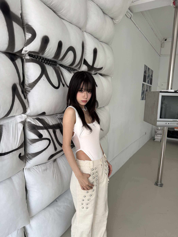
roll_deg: -2.6
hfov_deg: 56.8
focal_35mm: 24
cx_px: 89
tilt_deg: -7.5
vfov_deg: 71.6
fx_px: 165
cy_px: 118
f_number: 1.78
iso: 160
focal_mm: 6.76
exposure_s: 1/121
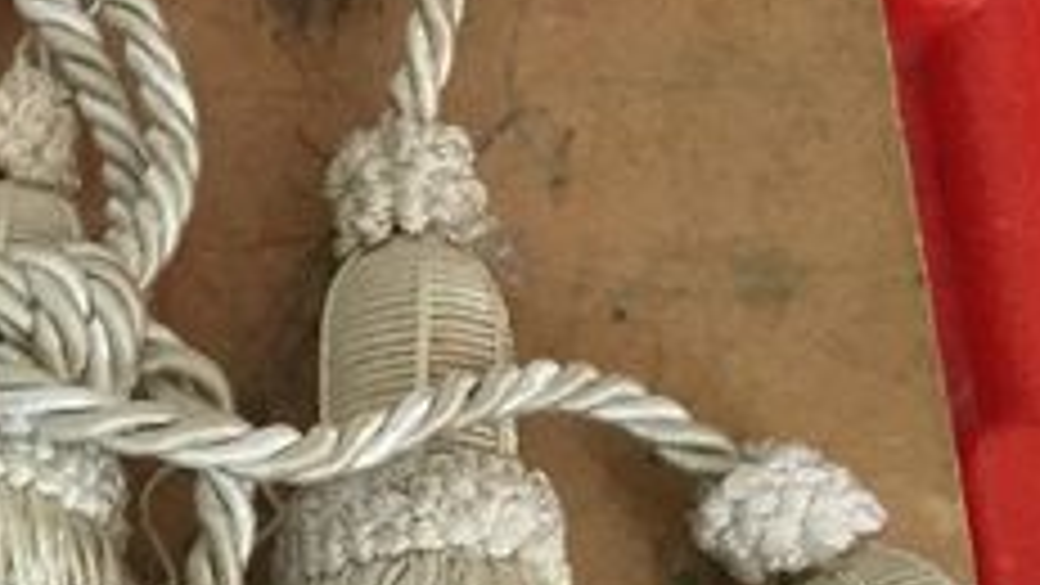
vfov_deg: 8.3
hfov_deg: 13.5
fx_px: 4027
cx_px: -689
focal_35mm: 146
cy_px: 392
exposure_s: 1/33
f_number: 2.4
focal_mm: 3.3
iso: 160
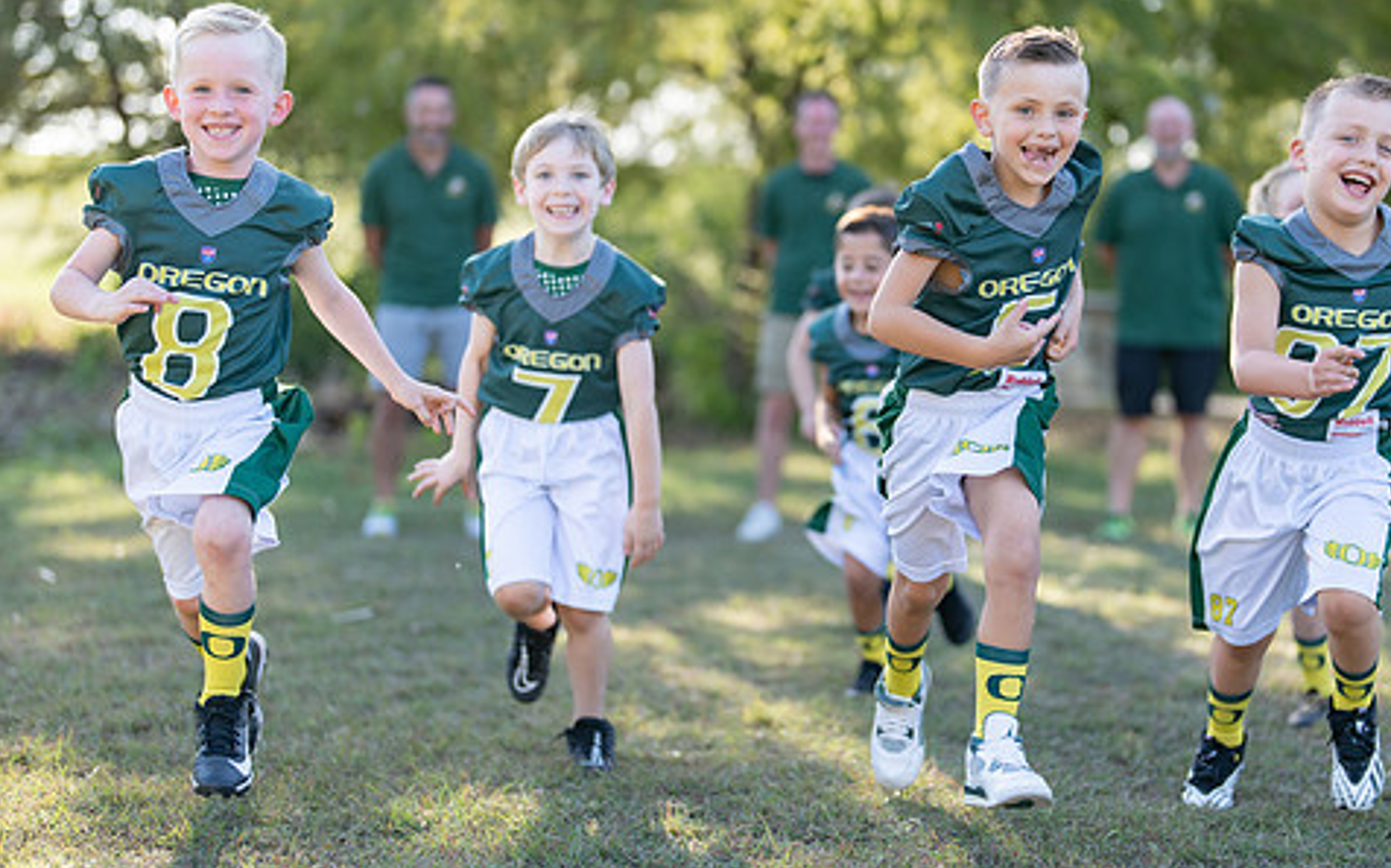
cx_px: 836
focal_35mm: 70
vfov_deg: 18.6
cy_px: 383
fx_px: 2652
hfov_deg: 29.3
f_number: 1.2
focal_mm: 50
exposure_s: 1/1250
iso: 125
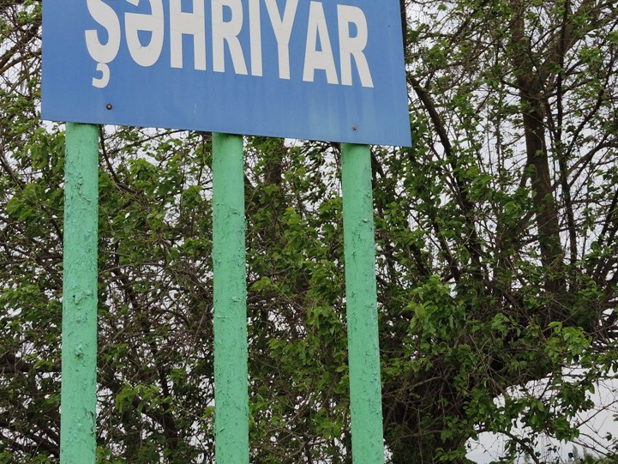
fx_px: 1321
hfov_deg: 26.3
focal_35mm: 74
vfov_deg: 19.6
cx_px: 287
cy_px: 76
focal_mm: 7.2
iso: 100
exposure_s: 1/500
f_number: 3.8
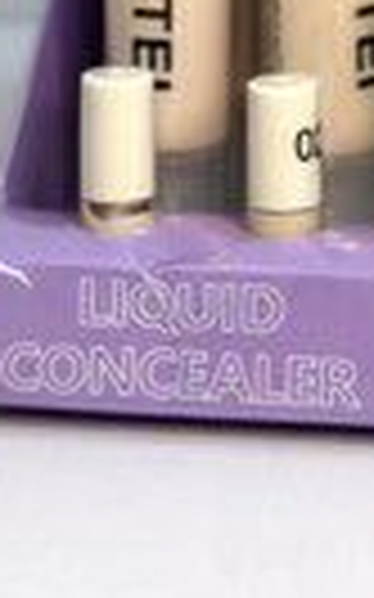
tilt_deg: -11.9
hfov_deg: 6.4
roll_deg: +1.1
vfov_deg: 9.8
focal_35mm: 204
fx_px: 3331
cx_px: 550
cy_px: -420
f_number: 1.78
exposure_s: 1/103
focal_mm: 6.86
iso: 100
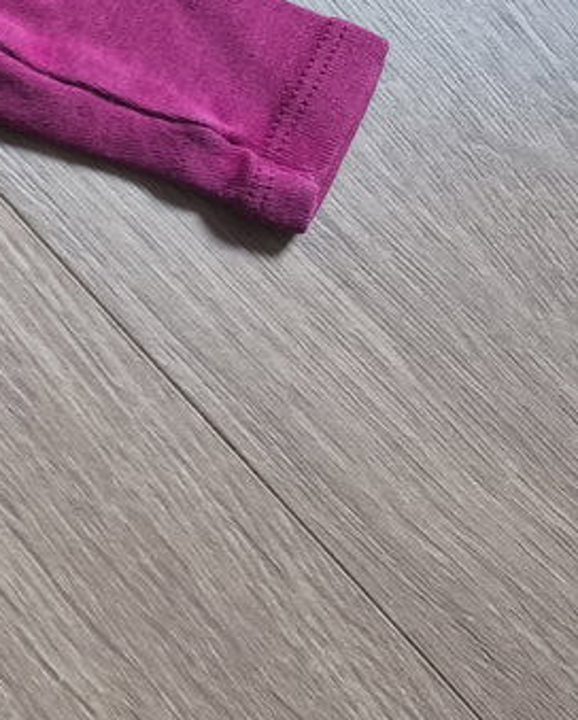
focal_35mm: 82
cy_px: 438
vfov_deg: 23.2
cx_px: -733
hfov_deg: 14.1
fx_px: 1750
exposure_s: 1/33.3
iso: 1000
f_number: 1.6
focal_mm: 6.57
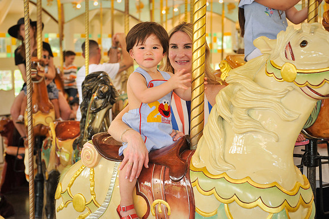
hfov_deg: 28.9
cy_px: 110
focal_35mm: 70
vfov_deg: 19.4
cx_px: 164
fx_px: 639
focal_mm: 70
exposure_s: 1/160
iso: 1250
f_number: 5.6
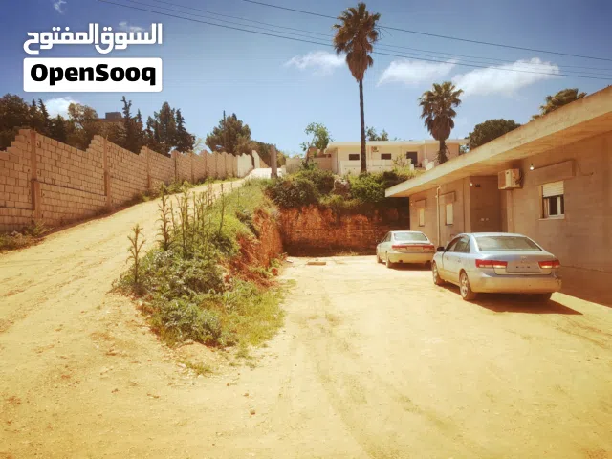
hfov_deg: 65.3
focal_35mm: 27
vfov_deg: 51.4
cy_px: 230
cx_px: 306
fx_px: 477
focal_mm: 6.12
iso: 50
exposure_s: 1/870
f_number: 1.9
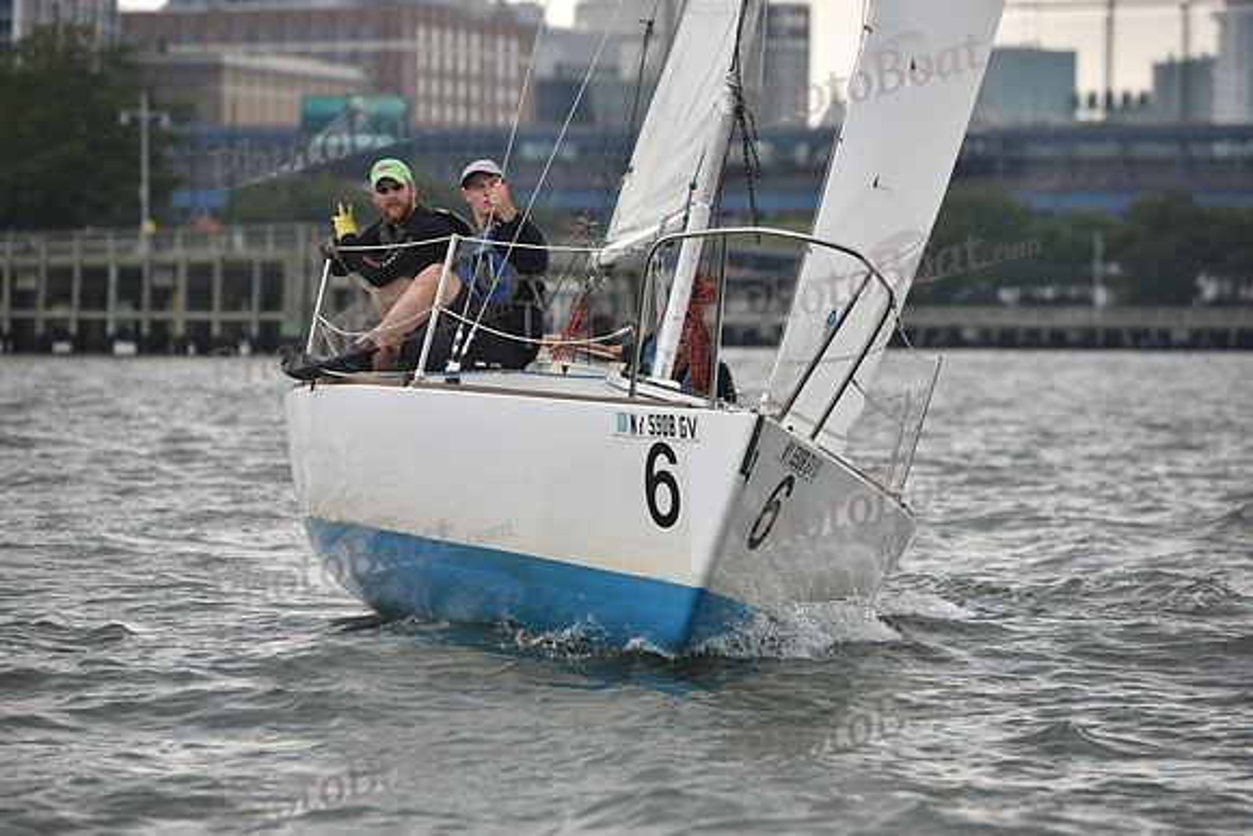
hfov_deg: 10.8
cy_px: 418
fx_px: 6614
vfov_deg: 7.2
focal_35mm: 190
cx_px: 626
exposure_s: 1/1250
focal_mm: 190
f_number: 5
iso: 320
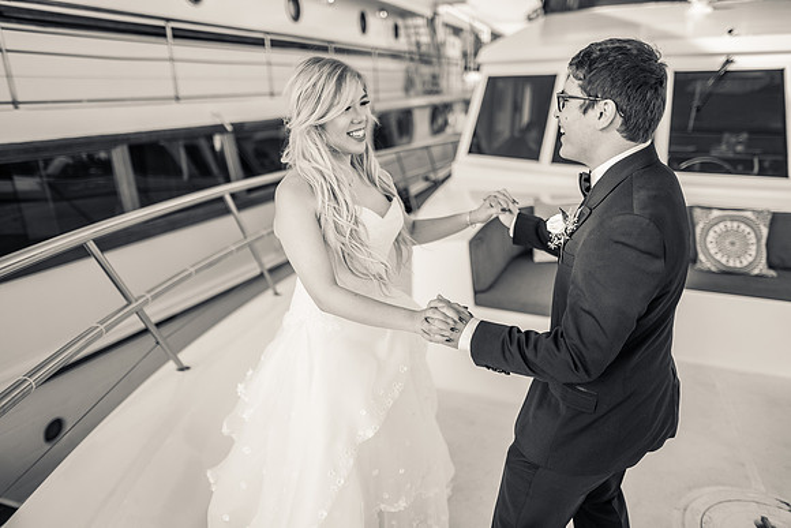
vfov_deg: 53.2
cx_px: 396
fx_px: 527
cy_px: 264
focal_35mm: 24
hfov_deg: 73.7
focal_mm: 24
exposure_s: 1/4000
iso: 160
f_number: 1.4
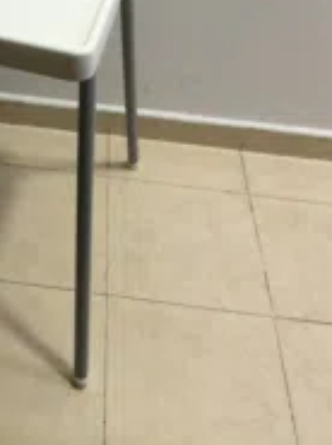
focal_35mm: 52
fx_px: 667
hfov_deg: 26.8
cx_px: 24
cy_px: 118
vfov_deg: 36.1
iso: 160
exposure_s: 1/50
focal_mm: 6.76
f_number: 1.78
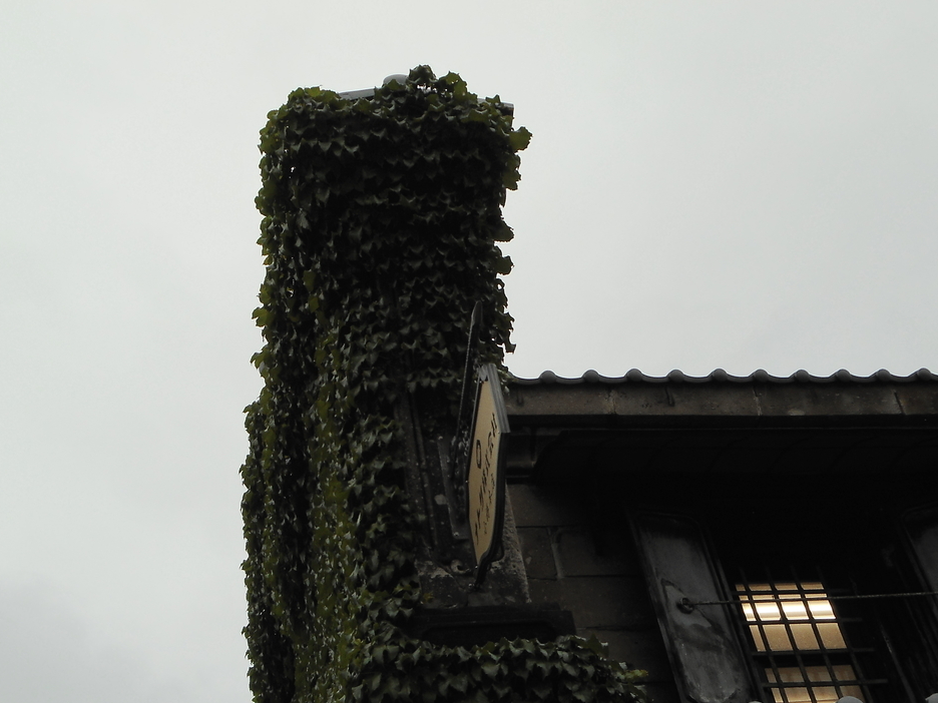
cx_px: 400
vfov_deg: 29.0
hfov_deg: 38.1
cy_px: 448
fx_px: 1355
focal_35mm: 50
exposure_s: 1/100
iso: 80
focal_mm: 6.9
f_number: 4.5
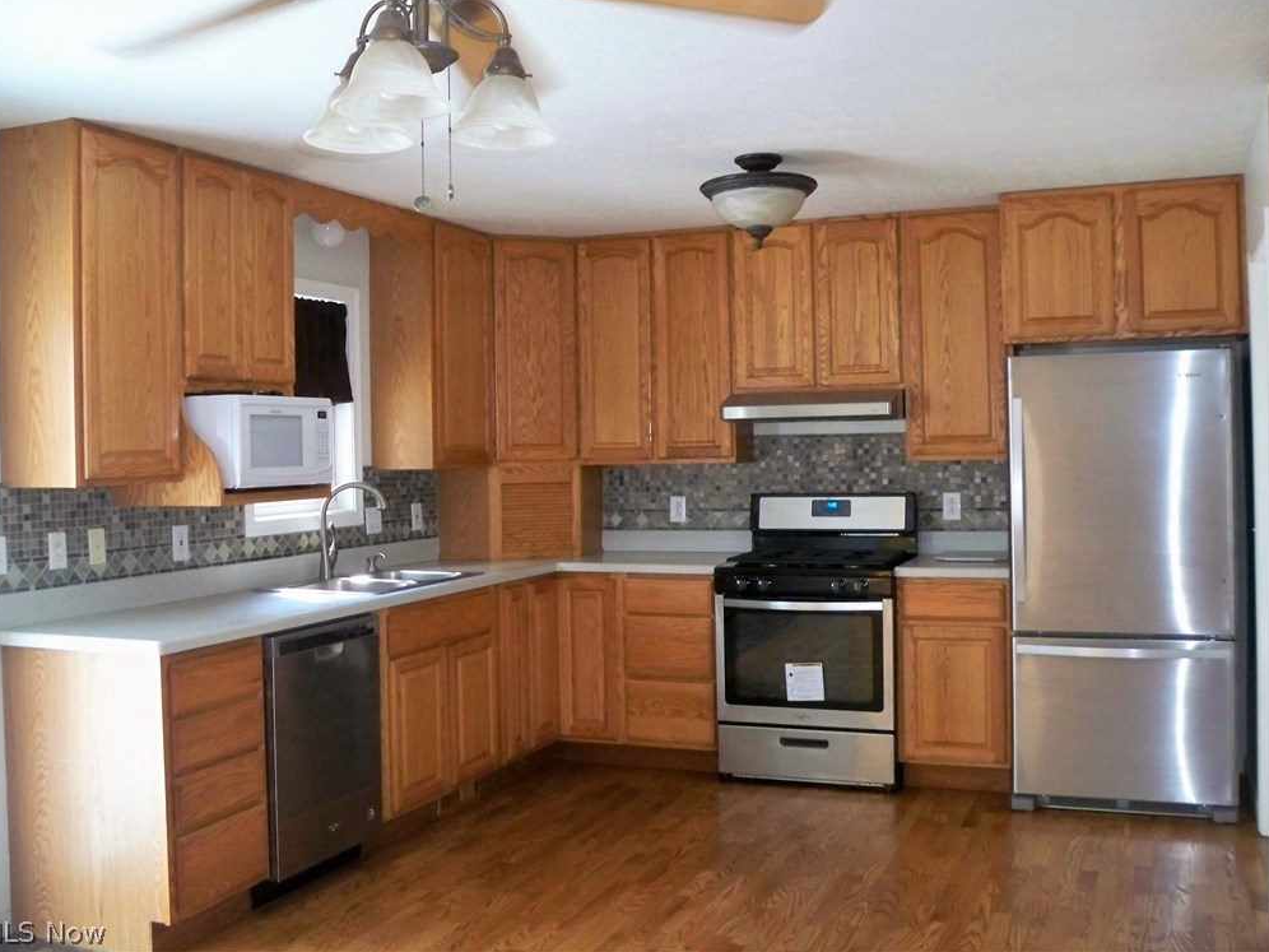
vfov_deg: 39.7
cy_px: 464
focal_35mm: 36
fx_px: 1320
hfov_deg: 51.4
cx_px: 624
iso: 400
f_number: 3.1
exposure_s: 1/30
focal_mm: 6.3
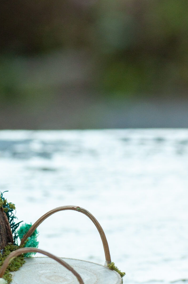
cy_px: 213
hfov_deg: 4.7
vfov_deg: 7.1
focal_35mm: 289
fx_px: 2270
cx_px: 3
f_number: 10
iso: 640
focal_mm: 90
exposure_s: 1/80
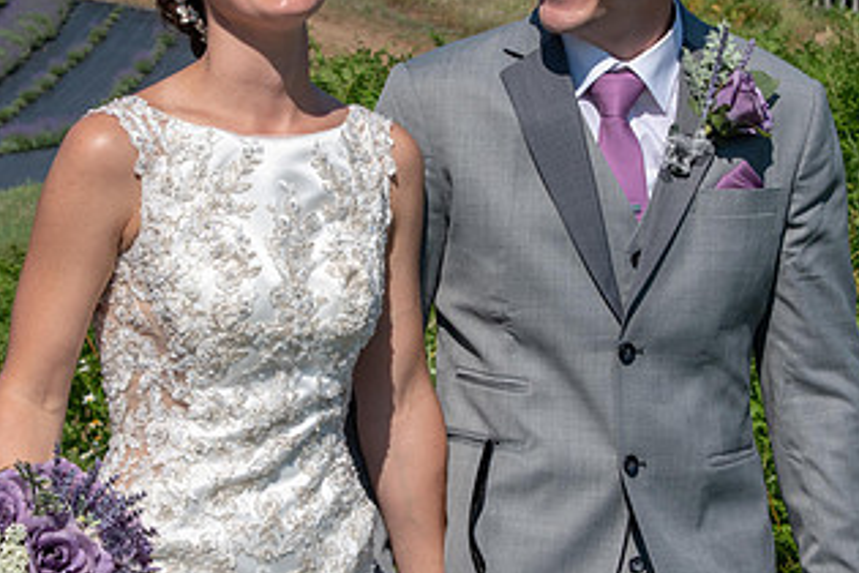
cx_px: 417
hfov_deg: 13.5
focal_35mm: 152
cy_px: 231
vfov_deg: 9.0
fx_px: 3627
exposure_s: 1/500
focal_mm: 55
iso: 200
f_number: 11
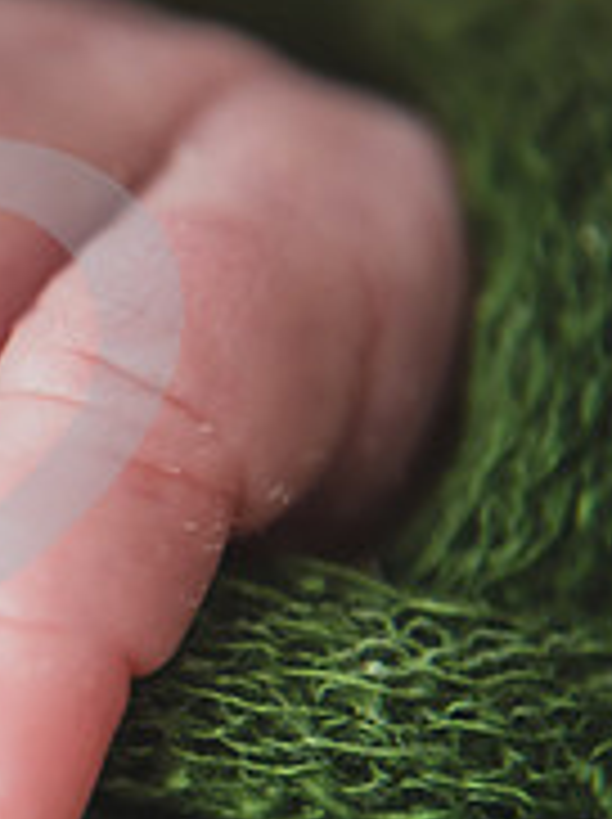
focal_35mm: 215
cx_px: -531
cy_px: 695
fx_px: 5080
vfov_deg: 9.2
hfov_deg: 6.7
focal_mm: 70
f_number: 5.6
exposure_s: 1/125
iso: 800
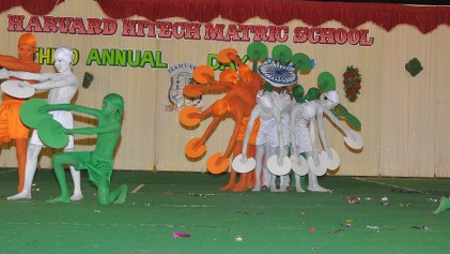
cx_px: 239
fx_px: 740
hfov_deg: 33.8
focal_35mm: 62
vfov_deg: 19.4
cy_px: 132
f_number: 5
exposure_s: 1/125
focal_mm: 26
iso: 320
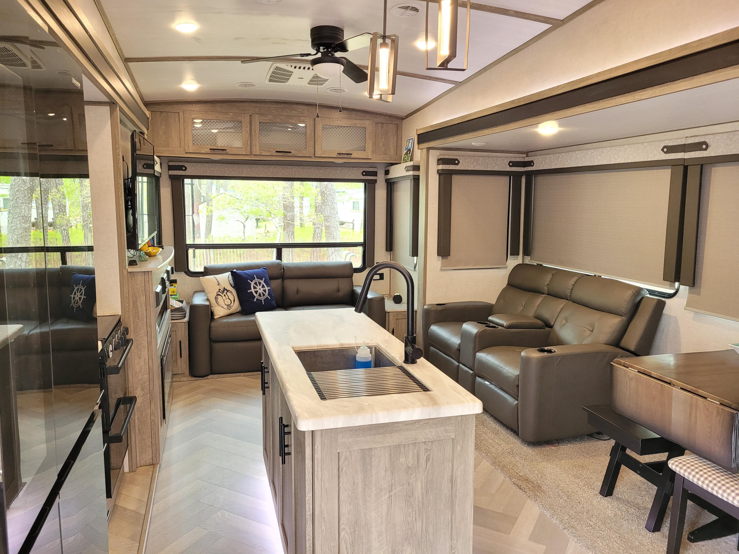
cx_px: 370
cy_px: 277
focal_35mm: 26
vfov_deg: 53.1
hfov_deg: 67.3
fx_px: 555
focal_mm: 5.4
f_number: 1.8
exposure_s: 1/40
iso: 320
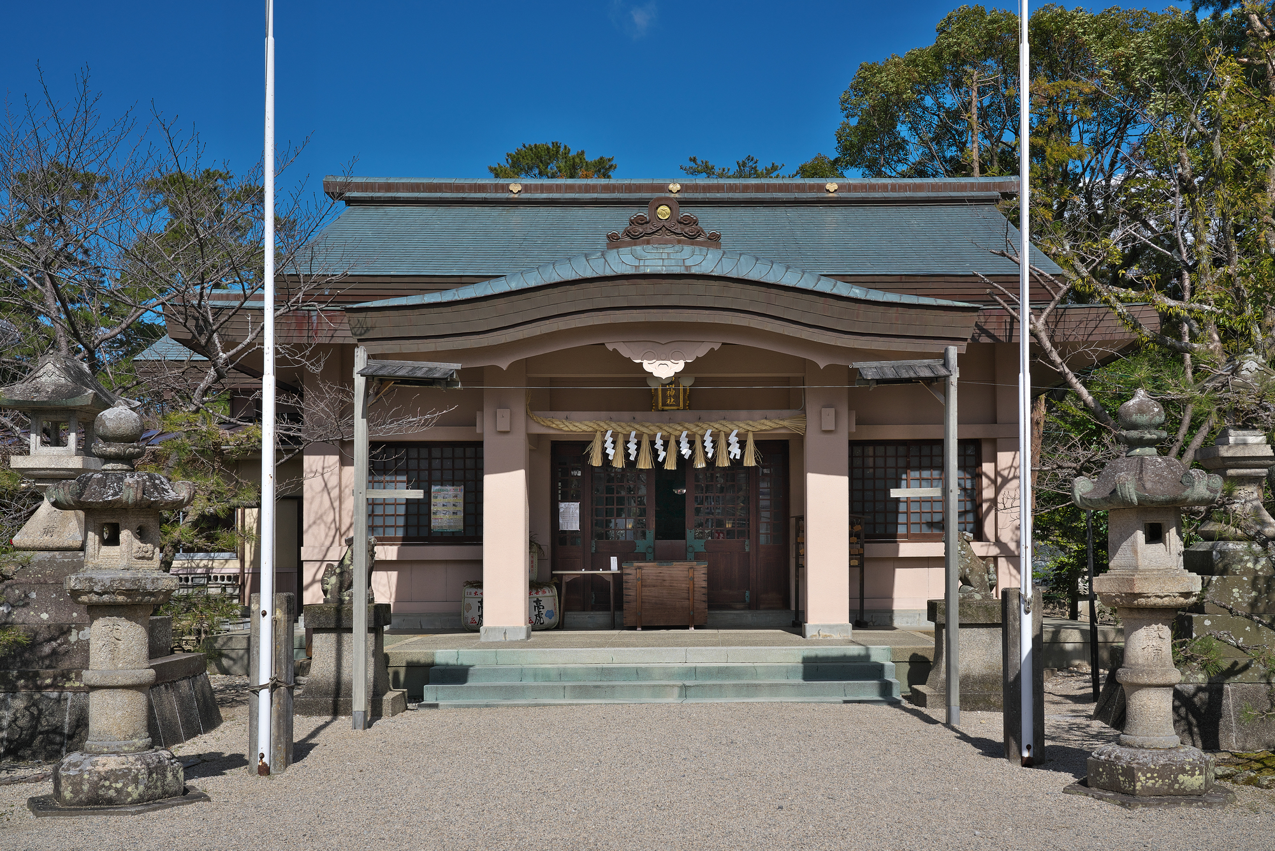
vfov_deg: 35.1
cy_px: 426
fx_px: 1346
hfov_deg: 50.7
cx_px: 638
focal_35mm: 38
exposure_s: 1/400
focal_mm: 38
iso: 125
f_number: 10
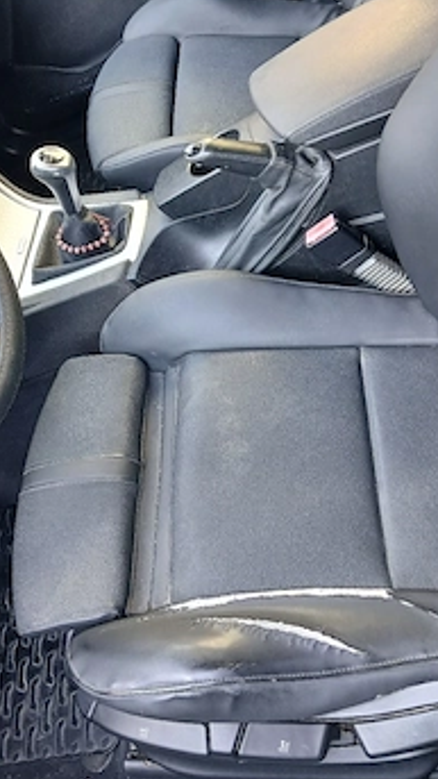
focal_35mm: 33
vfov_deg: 59.4
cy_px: 368
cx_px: 154
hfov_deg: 35.4
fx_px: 681
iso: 160
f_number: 1.8
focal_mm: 3.98
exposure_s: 1/50.3
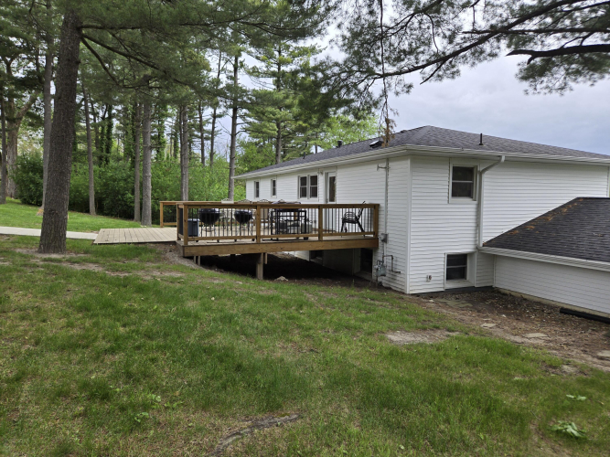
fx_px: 405
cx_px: 305
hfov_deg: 73.9
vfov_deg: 58.9
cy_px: 228
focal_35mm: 23
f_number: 1.8
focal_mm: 5.4
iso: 25
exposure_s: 1/300
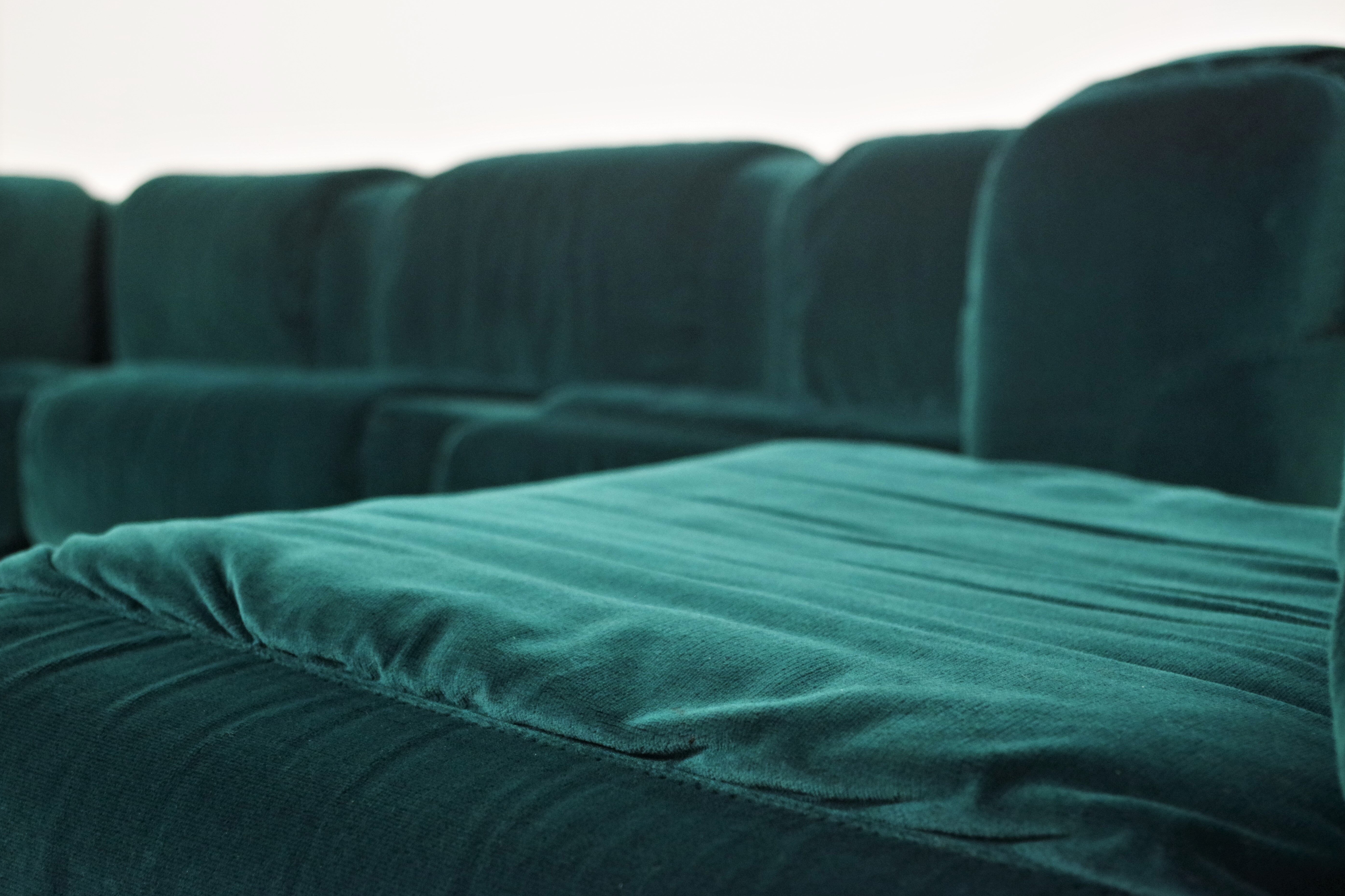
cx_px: 668
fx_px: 1980
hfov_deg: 37.5
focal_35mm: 53
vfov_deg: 25.5
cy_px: 425
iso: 1600
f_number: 4
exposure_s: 1/60
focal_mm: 32.5
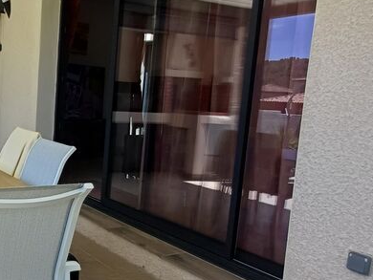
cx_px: 1
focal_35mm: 41
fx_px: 442
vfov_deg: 35.1
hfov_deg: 40.2
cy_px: 153
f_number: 2.2
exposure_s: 1/611
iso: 40
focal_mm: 1.64
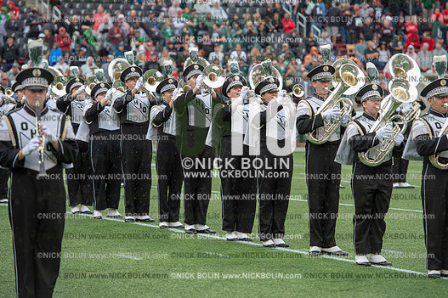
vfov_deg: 7.8
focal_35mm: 176
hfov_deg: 11.7
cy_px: 138
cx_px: 235
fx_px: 2189
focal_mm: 160
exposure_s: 1/500
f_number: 4
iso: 400
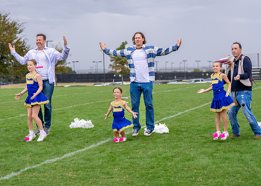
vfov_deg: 15.0
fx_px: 708
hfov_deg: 20.9
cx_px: 120
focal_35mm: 96
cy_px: 80
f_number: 2.8
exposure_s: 1/1600
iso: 500
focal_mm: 70
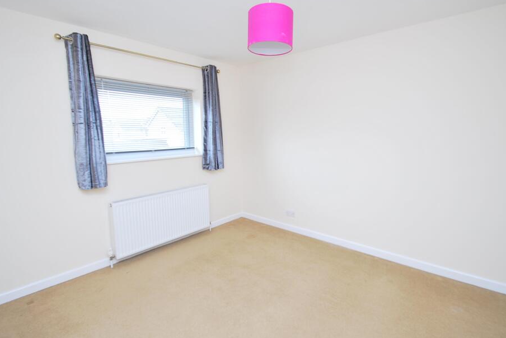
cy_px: 158
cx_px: 256
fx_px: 239
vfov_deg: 70.4
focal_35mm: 17
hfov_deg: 93.2
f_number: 3.5
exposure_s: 1/25
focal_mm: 10
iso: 400
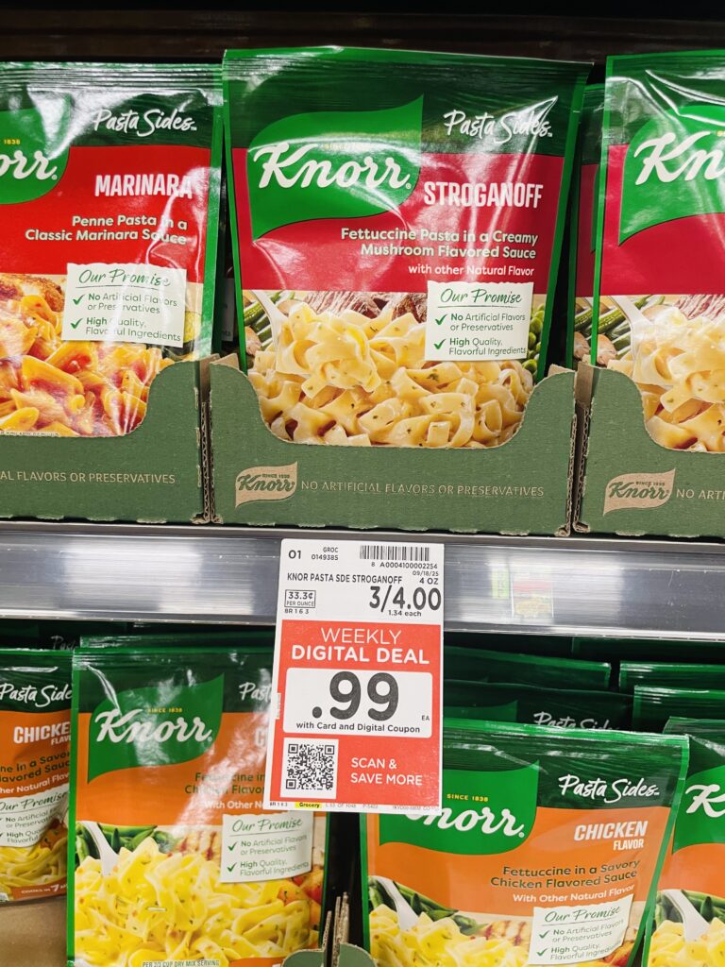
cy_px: 484
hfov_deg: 53.1
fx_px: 726
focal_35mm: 26
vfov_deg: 67.3
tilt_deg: -15.1
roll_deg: -0.8
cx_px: 362
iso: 100
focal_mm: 4.2
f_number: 1.6
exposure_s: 1/65
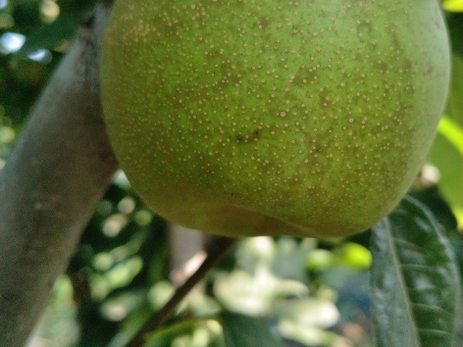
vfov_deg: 36.7
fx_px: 522
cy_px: 138
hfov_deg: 47.8
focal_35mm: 39
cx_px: 258
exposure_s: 1/901
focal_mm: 5.5
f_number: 1.88
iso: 50
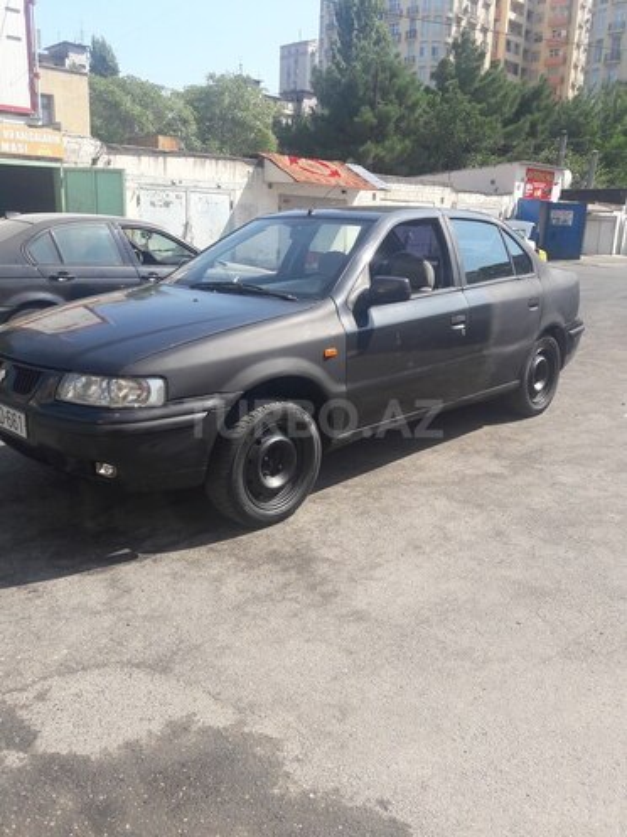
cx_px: 314
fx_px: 676
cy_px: 418
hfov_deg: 49.7
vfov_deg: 63.4
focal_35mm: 28
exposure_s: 1/845
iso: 40
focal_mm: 3.7
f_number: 1.9
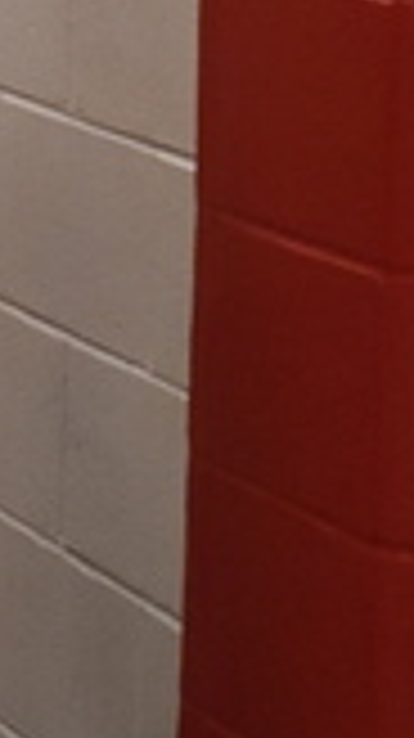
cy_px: -128
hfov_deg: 4.5
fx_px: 4615
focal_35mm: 236
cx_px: -1566
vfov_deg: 9.0
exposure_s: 1/125
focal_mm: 24
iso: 900
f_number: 3.8
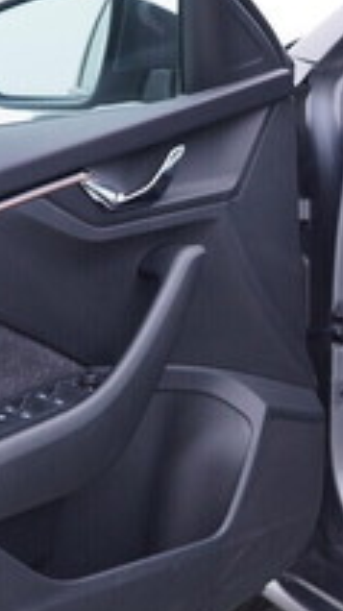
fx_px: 1587
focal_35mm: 98
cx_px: 455
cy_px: 258
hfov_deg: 12.0
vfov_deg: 21.8
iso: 125
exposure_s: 1/40
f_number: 2.8
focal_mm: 24
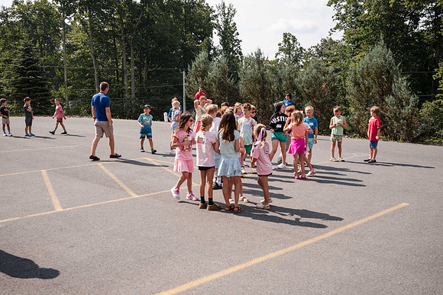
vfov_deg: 34.5
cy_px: 146
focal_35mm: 39
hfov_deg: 49.9
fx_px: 476
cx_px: 220
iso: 100
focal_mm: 35
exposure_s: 1/320
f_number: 6.3
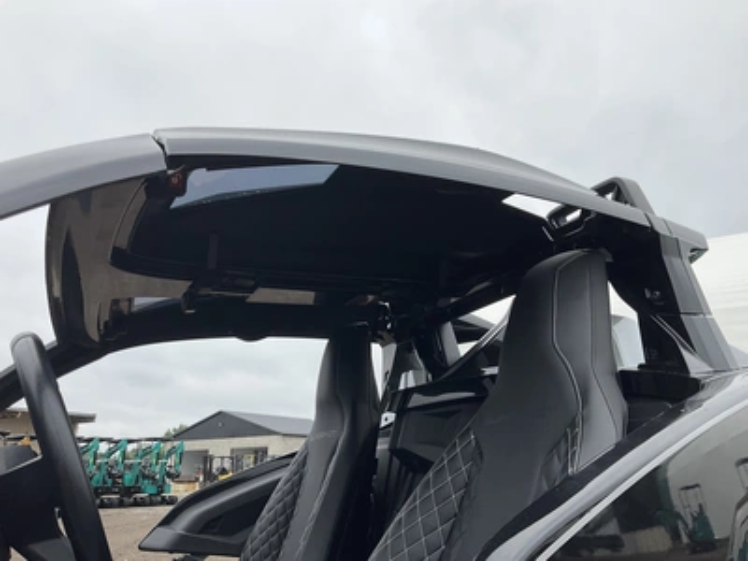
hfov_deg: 61.7
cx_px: 374
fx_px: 627
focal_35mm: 29
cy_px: 280
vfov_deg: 48.2
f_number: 1.8
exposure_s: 1/770
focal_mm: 3
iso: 25
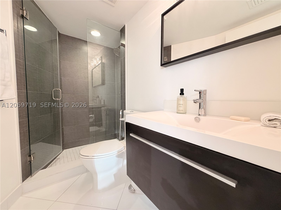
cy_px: 105
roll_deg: +0.1
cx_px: 140
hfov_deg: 102.1
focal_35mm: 14
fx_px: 114
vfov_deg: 85.7
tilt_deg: -3.0
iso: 320
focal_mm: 2.22
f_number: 2.2
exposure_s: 1/120
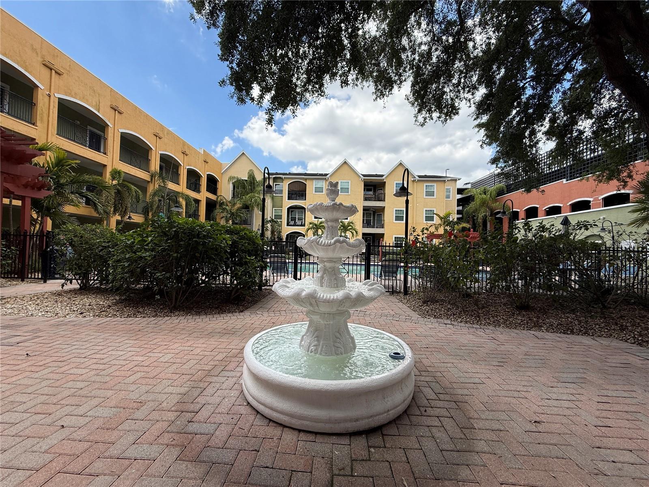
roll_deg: -0.7
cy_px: 244
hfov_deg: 102.1
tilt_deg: +1.0
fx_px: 262
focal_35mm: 14
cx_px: 324
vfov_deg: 85.7
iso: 64
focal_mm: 2.22
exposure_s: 1/1167
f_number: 2.2
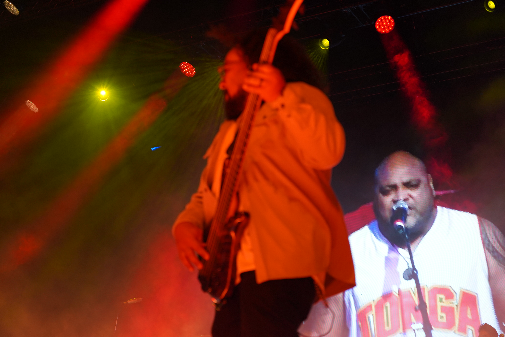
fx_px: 968
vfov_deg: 19.7
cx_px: 252
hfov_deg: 29.2
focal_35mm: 69
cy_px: 168
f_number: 4
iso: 1250
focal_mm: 69
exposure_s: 1/160
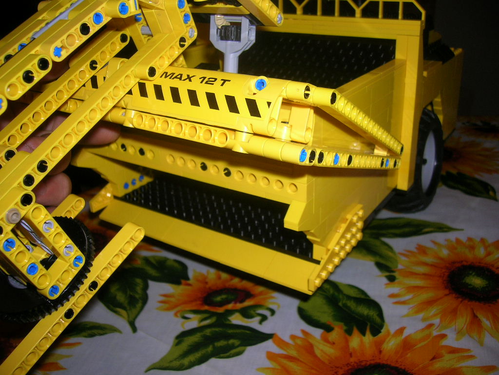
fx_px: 490
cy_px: 188
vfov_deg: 41.8
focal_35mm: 34
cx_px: 250
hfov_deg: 54.0
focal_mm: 5.7
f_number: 2.9
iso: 50
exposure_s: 1/60.1
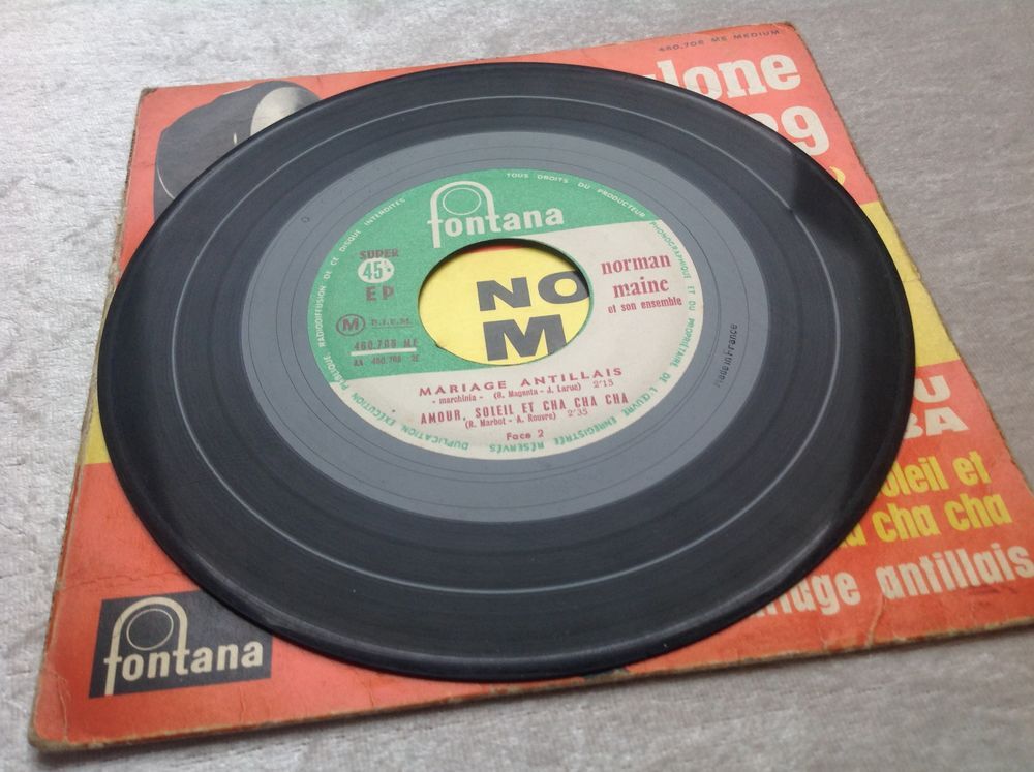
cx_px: 517
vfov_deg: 40.6
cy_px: 386
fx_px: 1044
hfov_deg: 52.7
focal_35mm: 35
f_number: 2.4
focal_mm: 4.28
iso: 50
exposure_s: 1/15
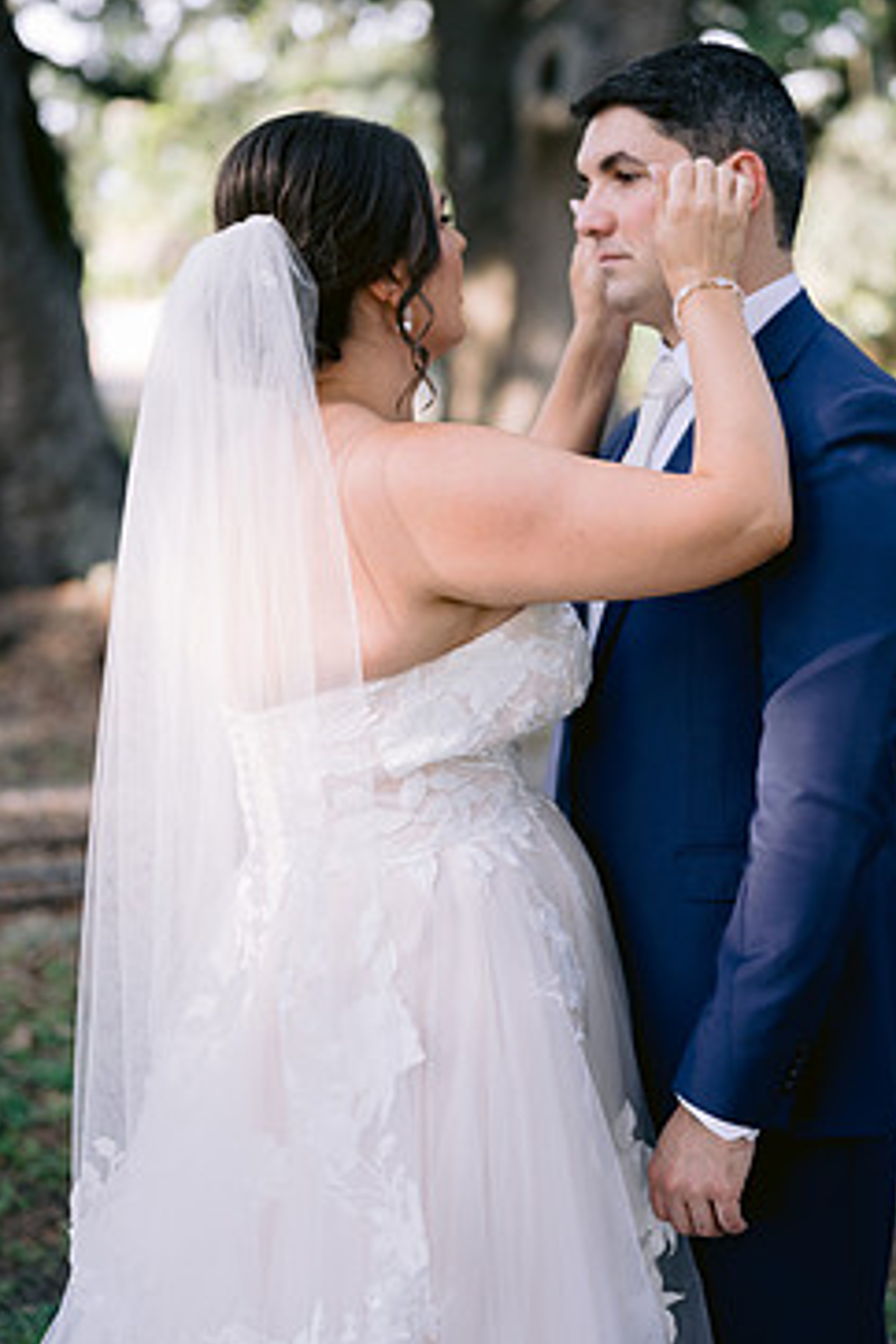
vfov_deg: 32.3
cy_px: 559
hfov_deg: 21.9
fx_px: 2314
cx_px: 522
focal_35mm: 62
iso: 160
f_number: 1.8
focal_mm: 50
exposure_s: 1/500
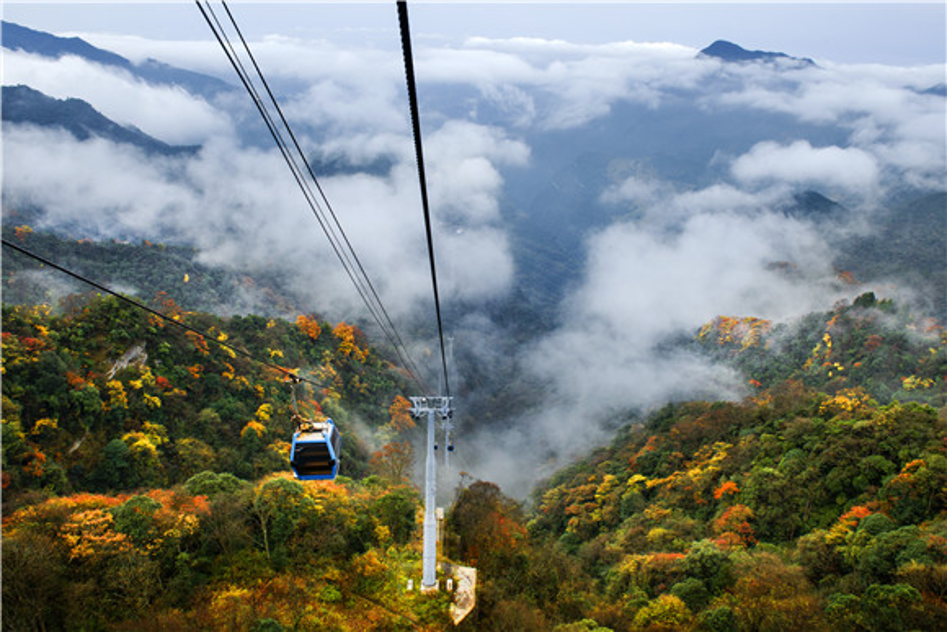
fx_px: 631
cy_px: 316
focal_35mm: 24
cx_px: 474
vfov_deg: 53.2
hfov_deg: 73.7
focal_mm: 24
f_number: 9
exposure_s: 1/500
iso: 400
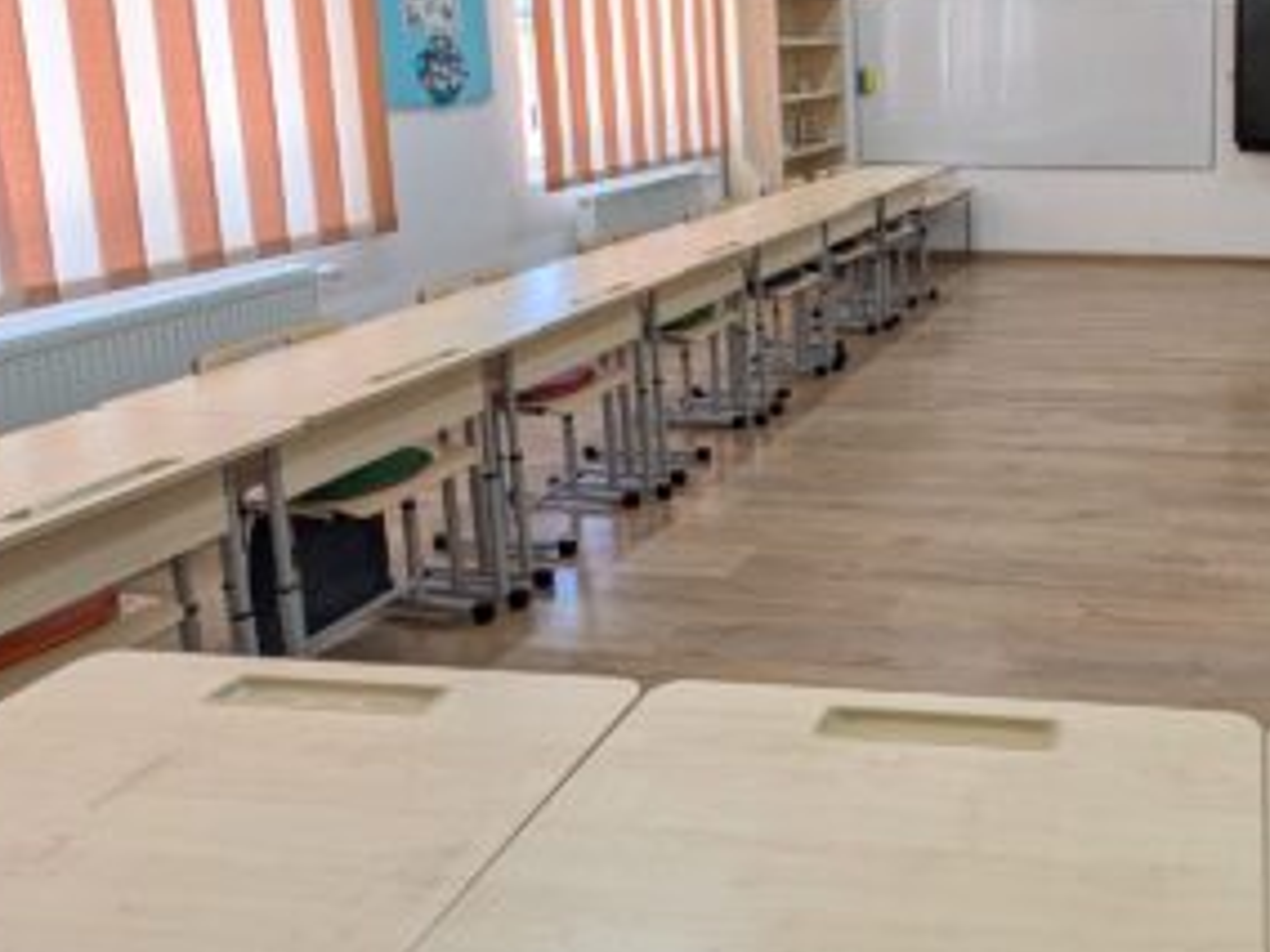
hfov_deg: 56.2
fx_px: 991
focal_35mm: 27
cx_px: 1149
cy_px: 197
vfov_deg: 48.6
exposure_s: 1/235
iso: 39
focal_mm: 2.02
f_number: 1.7
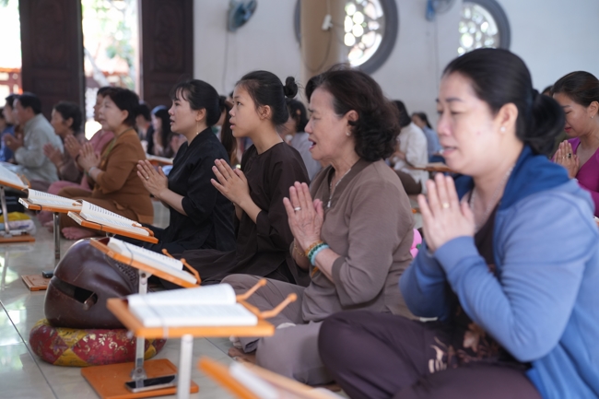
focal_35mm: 60
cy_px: 200
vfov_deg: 22.6
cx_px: 300
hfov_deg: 33.4
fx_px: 998
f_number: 2.8
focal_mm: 60
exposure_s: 1/200
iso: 1000
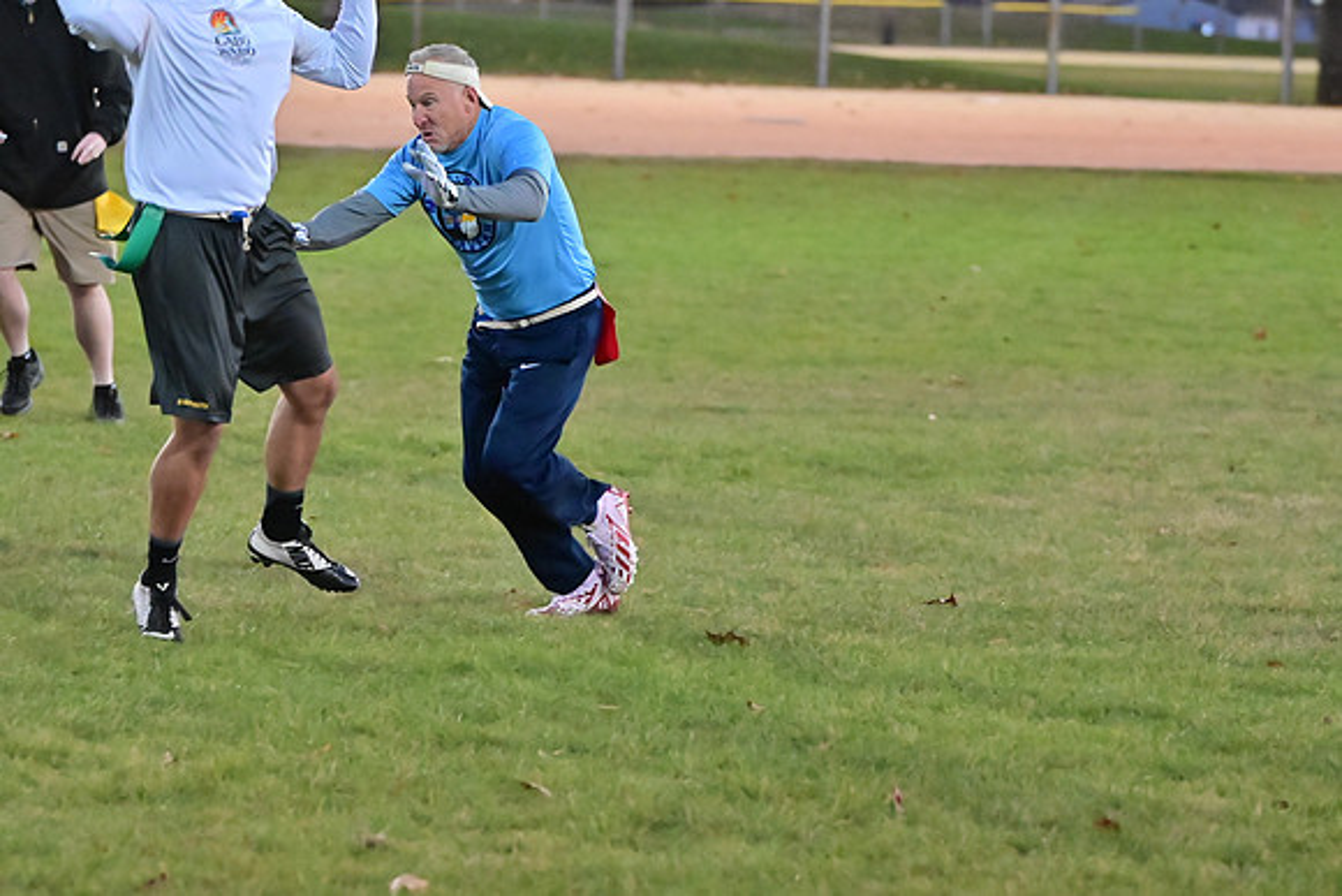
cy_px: 448
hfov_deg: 11.4
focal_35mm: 180
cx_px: 671
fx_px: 6711
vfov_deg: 7.6
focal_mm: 120
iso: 6400
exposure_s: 1/640
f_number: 4
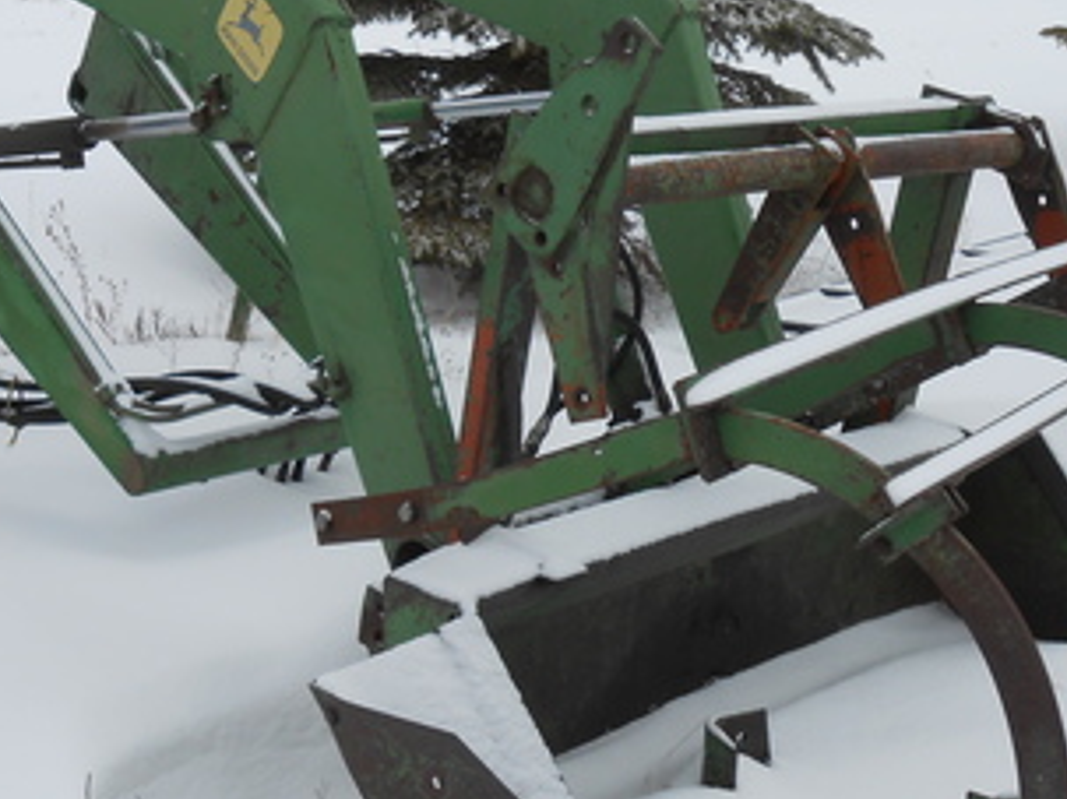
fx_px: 1880
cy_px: 433
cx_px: 507
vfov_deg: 24.0
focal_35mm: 61
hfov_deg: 31.7
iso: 80
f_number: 3.9
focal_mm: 6
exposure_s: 1/640
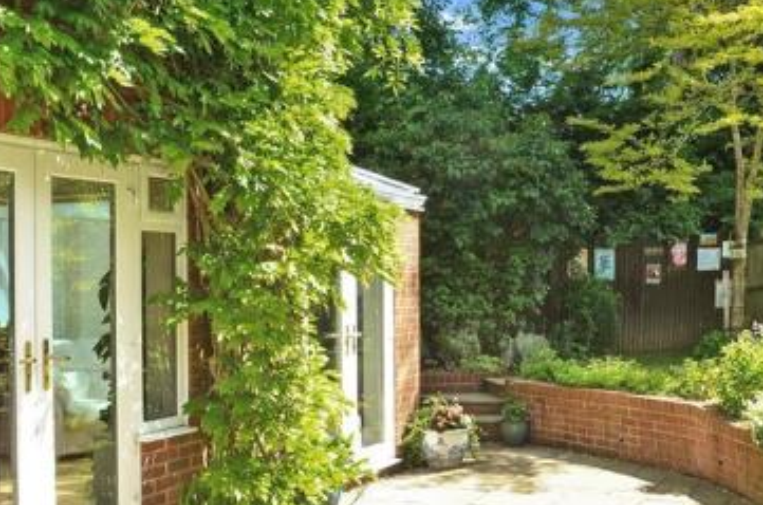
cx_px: 463
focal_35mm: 49
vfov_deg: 27.4
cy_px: 275
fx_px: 1036
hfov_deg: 40.2
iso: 200
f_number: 14
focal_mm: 18
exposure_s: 1/30
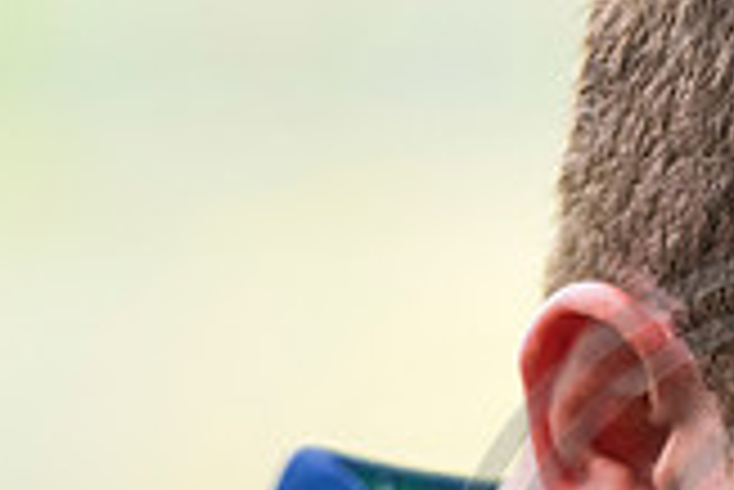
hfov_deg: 1.5
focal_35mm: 1419
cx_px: 883
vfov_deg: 1.0
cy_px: 690
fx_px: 28957
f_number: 3.5
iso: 2000
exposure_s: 1/2500
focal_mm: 400
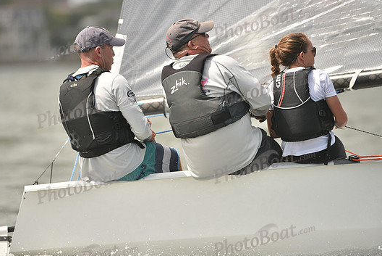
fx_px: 4662
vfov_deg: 3.1
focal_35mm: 439
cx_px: 177
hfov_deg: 4.7
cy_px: 137
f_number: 4.5
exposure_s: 1/2000
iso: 320
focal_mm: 400
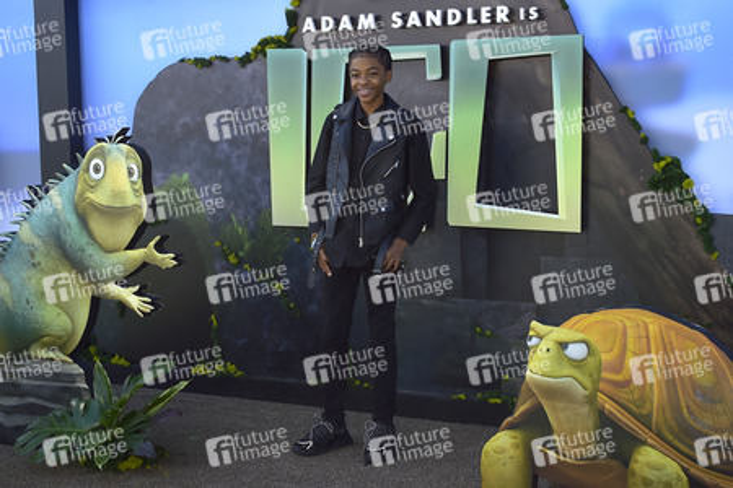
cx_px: 366
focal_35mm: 36
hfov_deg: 53.1
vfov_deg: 36.9
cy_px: 244
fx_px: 733
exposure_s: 1/200
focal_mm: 36
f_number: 7.1
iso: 125
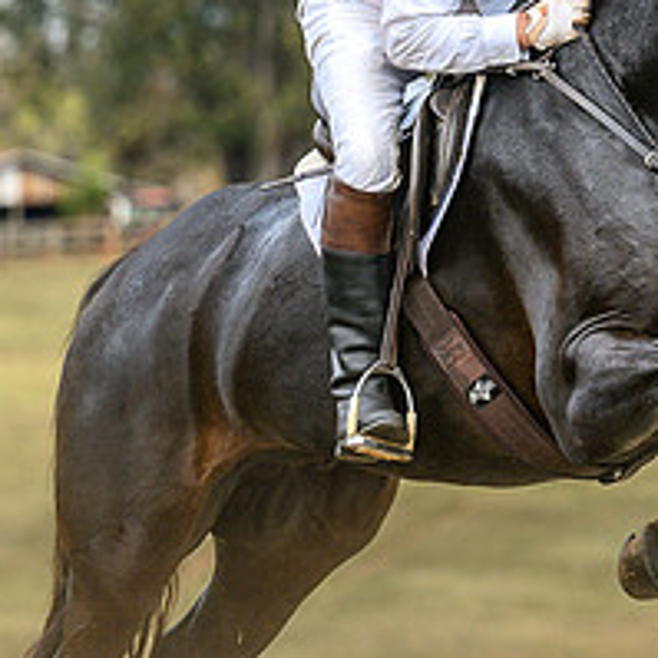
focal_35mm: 507
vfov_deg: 3.5
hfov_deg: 3.5
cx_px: 735
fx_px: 10903
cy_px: 172
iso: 400
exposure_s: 1/1000
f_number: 3.5
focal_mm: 145
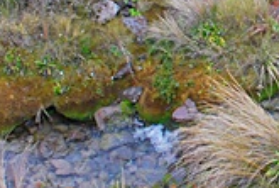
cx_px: 352
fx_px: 1243
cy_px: -25
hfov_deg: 12.4
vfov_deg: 8.6
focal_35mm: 160
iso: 400
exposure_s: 1/125
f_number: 5.6
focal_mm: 22
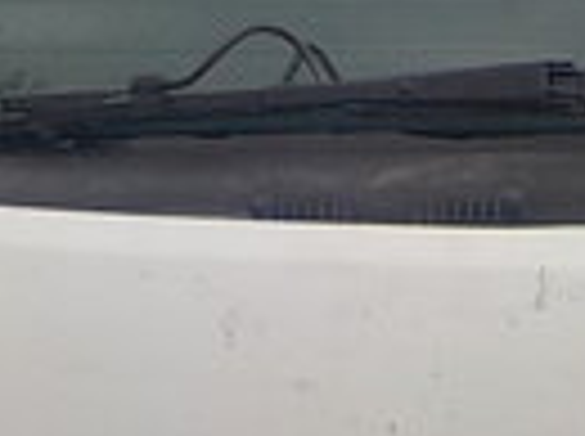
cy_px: 553
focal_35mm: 148
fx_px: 2497
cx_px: 1004
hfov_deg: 12.4
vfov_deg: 9.8
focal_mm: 4.1
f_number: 3.3
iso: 125
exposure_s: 1/60
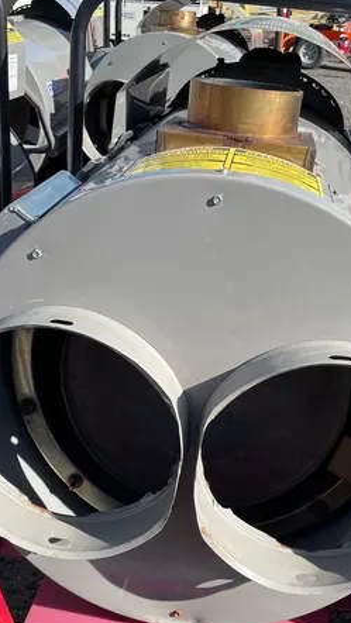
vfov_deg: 42.8
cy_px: 438
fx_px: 777
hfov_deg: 25.5
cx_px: 183
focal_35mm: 47
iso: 32
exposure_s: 1/2092
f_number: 1.6
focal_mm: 4.2
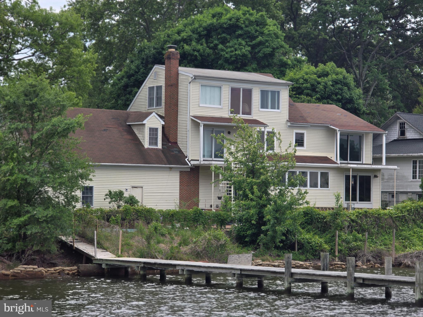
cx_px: 212
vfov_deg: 12.9
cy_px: 158
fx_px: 1405
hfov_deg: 17.1
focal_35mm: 115
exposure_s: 1/591
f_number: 3.4
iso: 64
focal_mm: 18.6
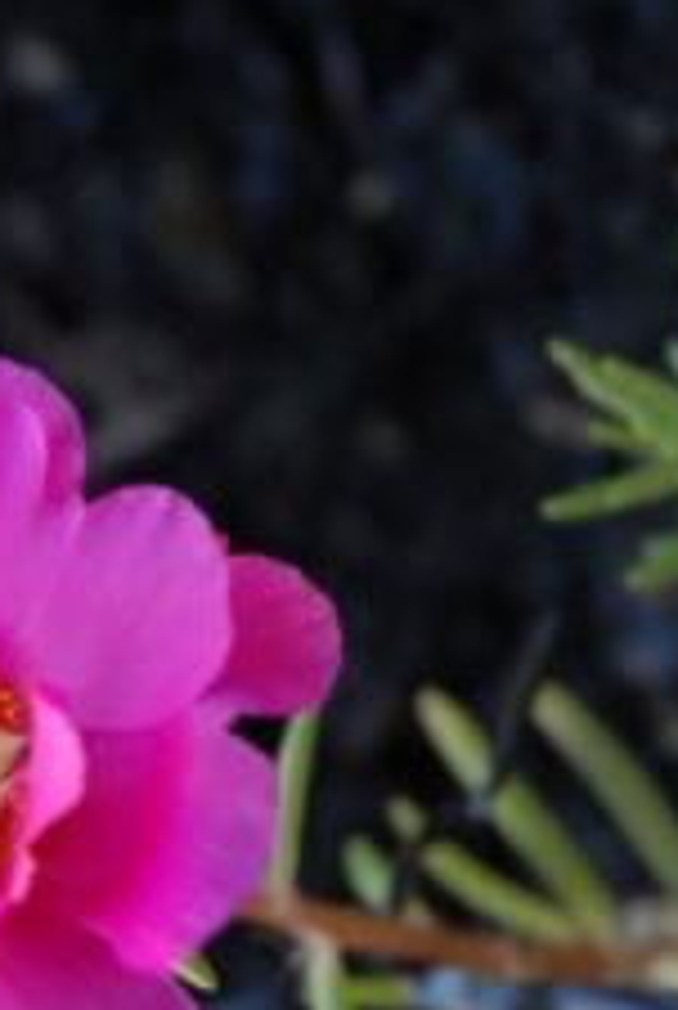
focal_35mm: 340
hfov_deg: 4.0
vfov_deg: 6.0
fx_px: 9560
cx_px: -184
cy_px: 759
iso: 250
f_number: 4.5
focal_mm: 70
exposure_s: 1/80
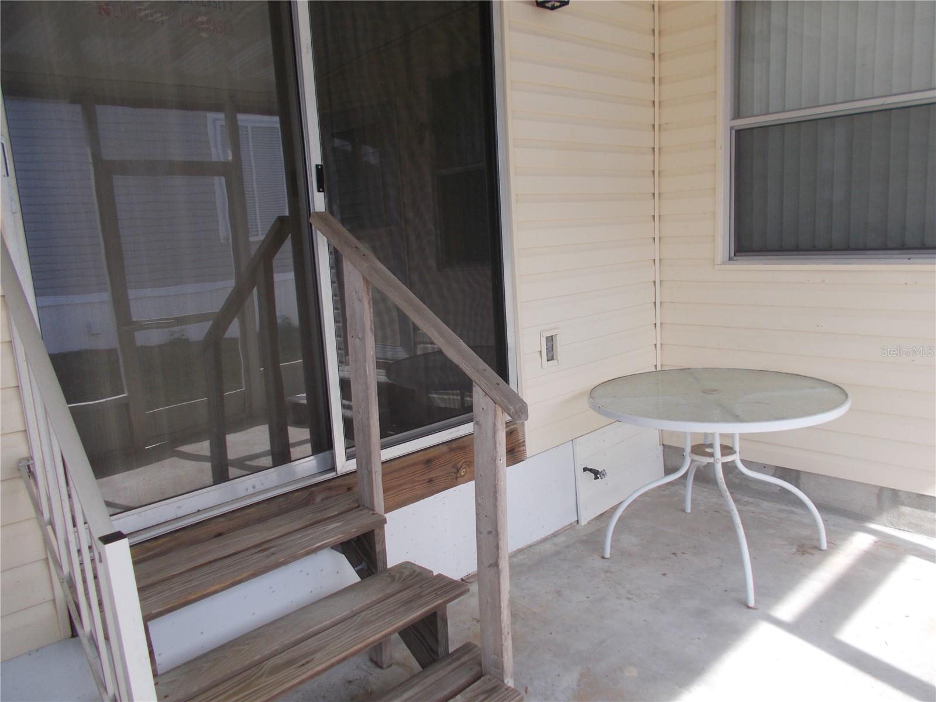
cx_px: 468
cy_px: 351
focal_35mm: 26
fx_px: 703
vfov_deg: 53.1
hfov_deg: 67.3
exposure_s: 1/160
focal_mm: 4.6
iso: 80
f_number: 3.2
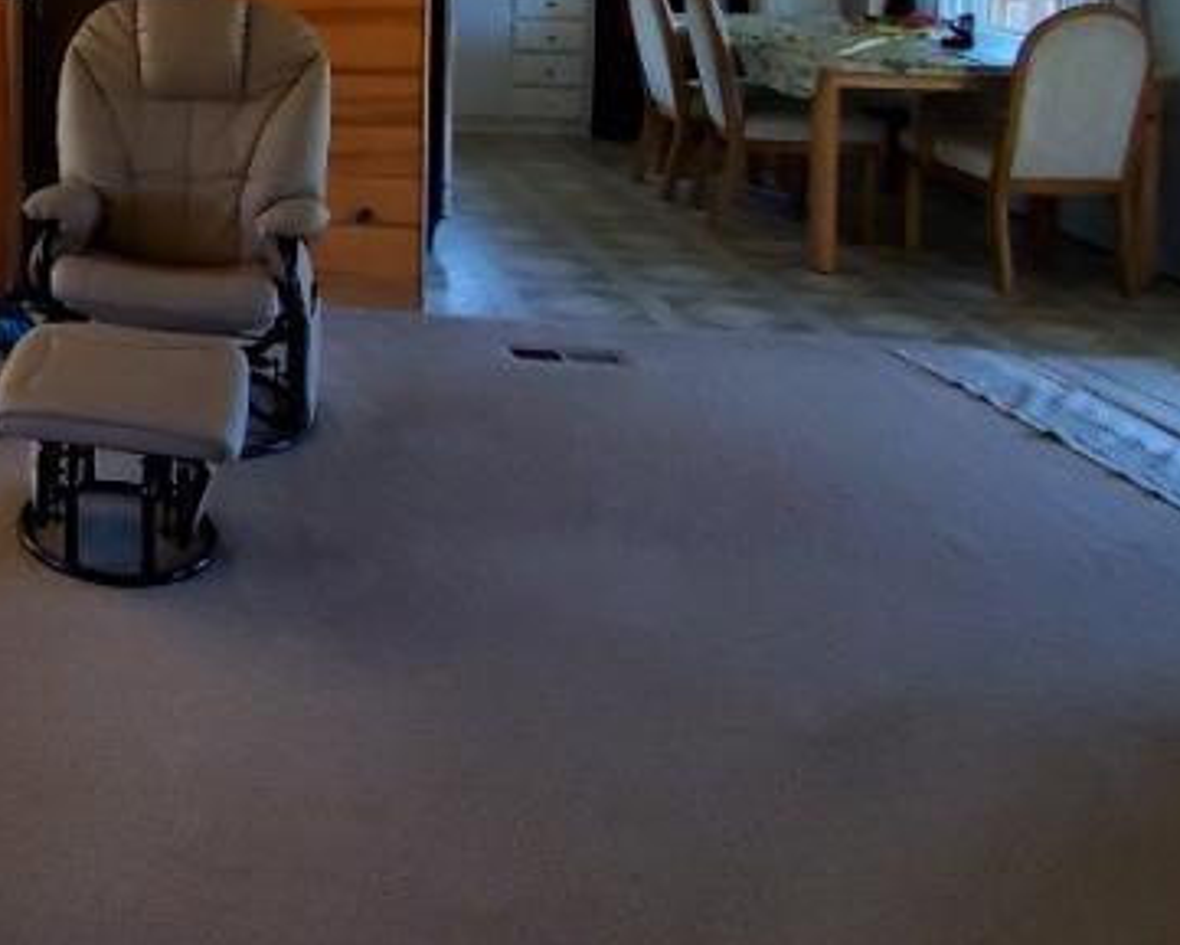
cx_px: -167
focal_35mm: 36
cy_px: -69
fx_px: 1258
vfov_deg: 35.7
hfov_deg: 39.4
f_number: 2.2
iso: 200
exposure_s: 1/50
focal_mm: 1.8
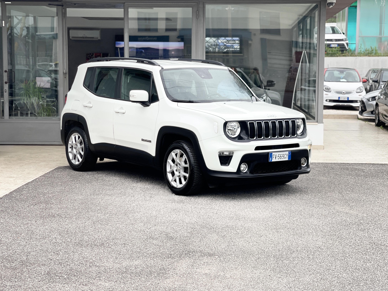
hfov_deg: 30.3
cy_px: 146
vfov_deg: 22.9
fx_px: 717
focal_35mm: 64
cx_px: 194
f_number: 2.2
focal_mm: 7.5
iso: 20
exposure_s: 1/122
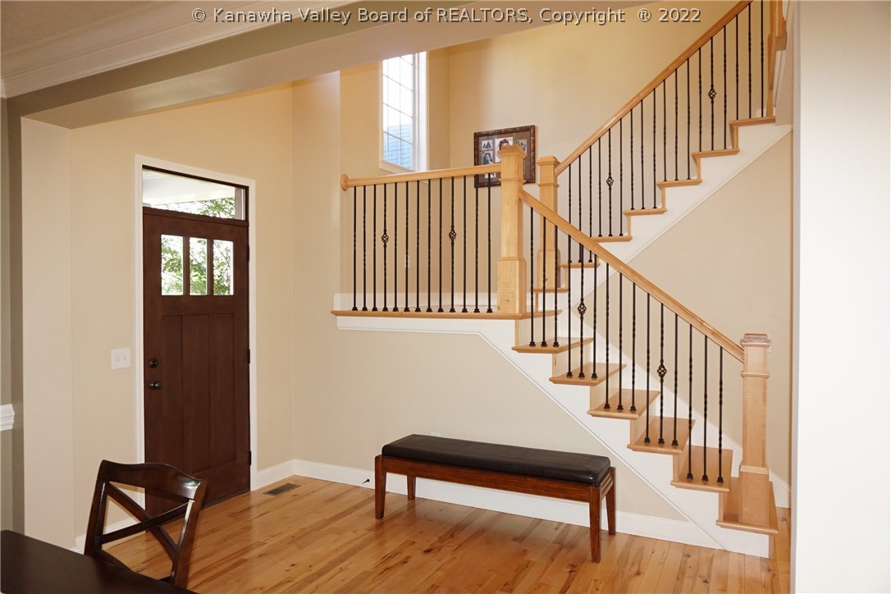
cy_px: 297
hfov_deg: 73.7
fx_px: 594
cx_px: 446
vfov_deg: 53.1
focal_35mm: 24
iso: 1000
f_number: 4
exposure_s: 1/160
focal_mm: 16
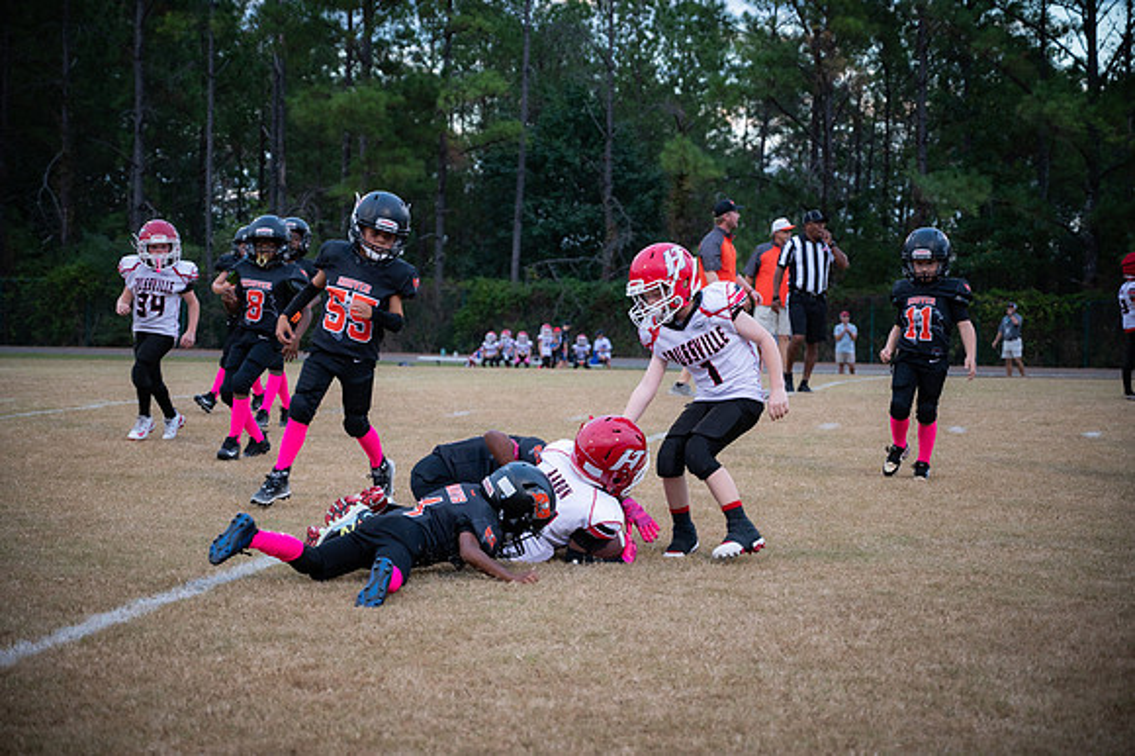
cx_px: 568
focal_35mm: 70
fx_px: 2206
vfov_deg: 19.4
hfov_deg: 28.9
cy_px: 378
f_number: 4
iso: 1250
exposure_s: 1/400
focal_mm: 70
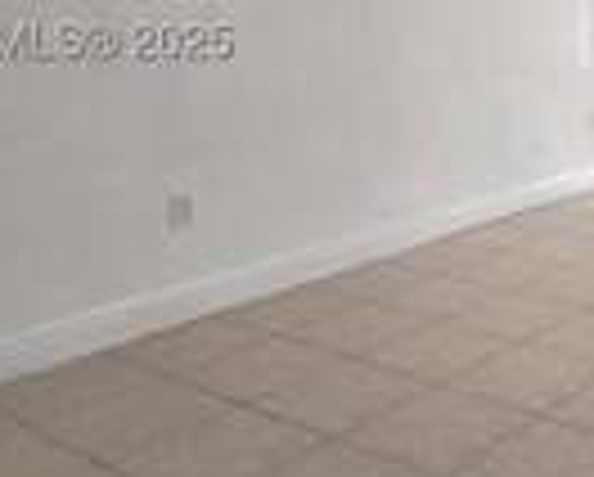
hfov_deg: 35.3
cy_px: 50
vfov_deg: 31.3
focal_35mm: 46
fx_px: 810
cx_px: 630
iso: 125
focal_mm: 2.2
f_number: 2.2
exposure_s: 1/60
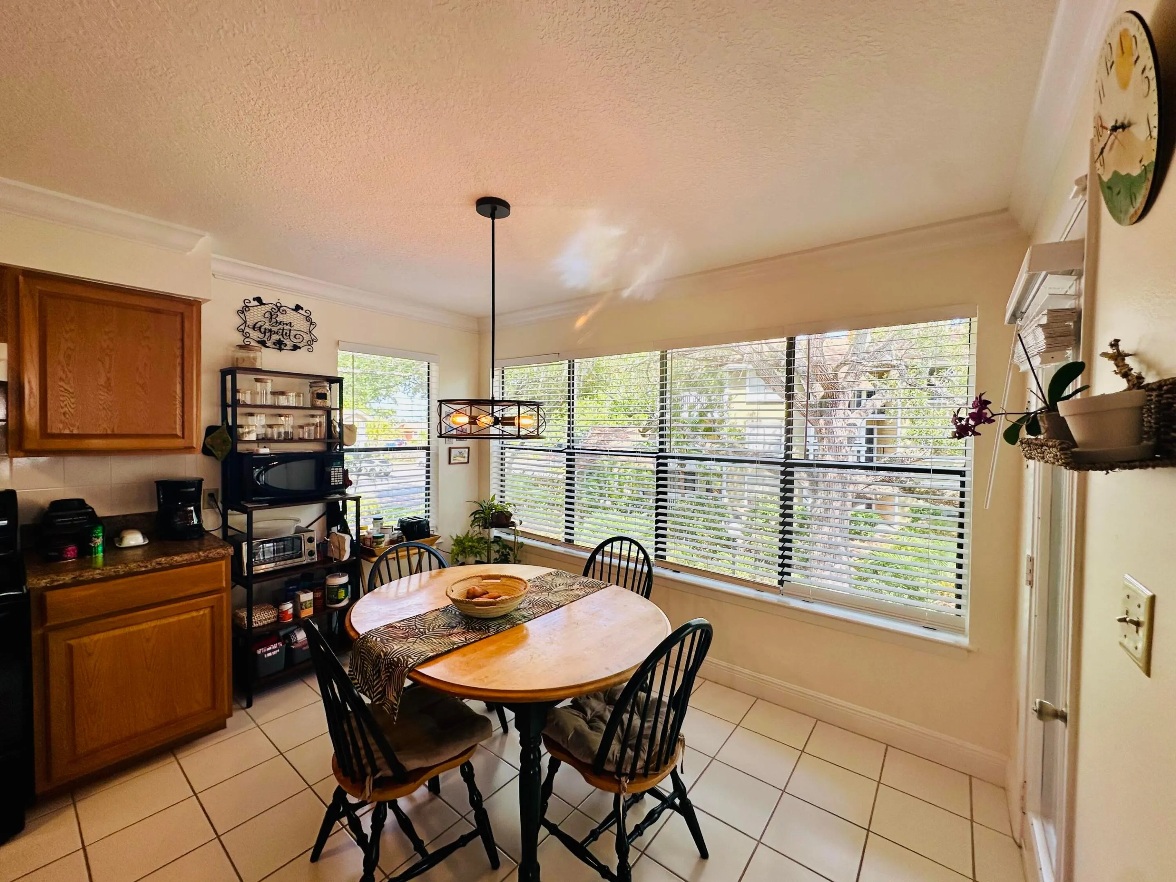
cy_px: 441
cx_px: 588
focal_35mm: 14
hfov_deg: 102.1
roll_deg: -0.5
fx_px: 476
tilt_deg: -1.1
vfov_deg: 85.7
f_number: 2.2
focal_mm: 2.22
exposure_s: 1/140
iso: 40
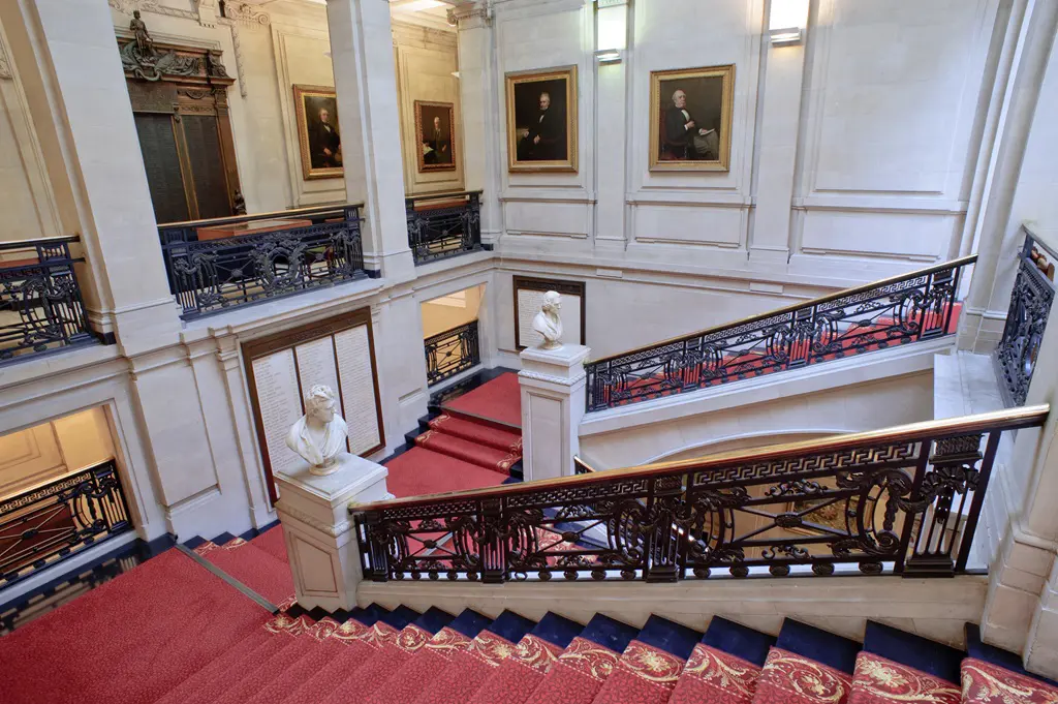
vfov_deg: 61.8
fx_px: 587
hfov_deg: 84.0
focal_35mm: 20
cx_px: 529
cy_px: 352
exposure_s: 2
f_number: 11
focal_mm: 20
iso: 200
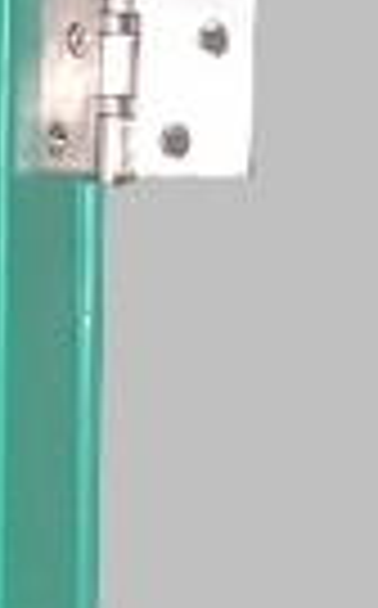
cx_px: -441
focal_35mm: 320
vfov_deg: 6.5
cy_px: 876
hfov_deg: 4.0
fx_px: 5291
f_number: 3.5
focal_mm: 9.3
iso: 79
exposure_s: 1/60.1
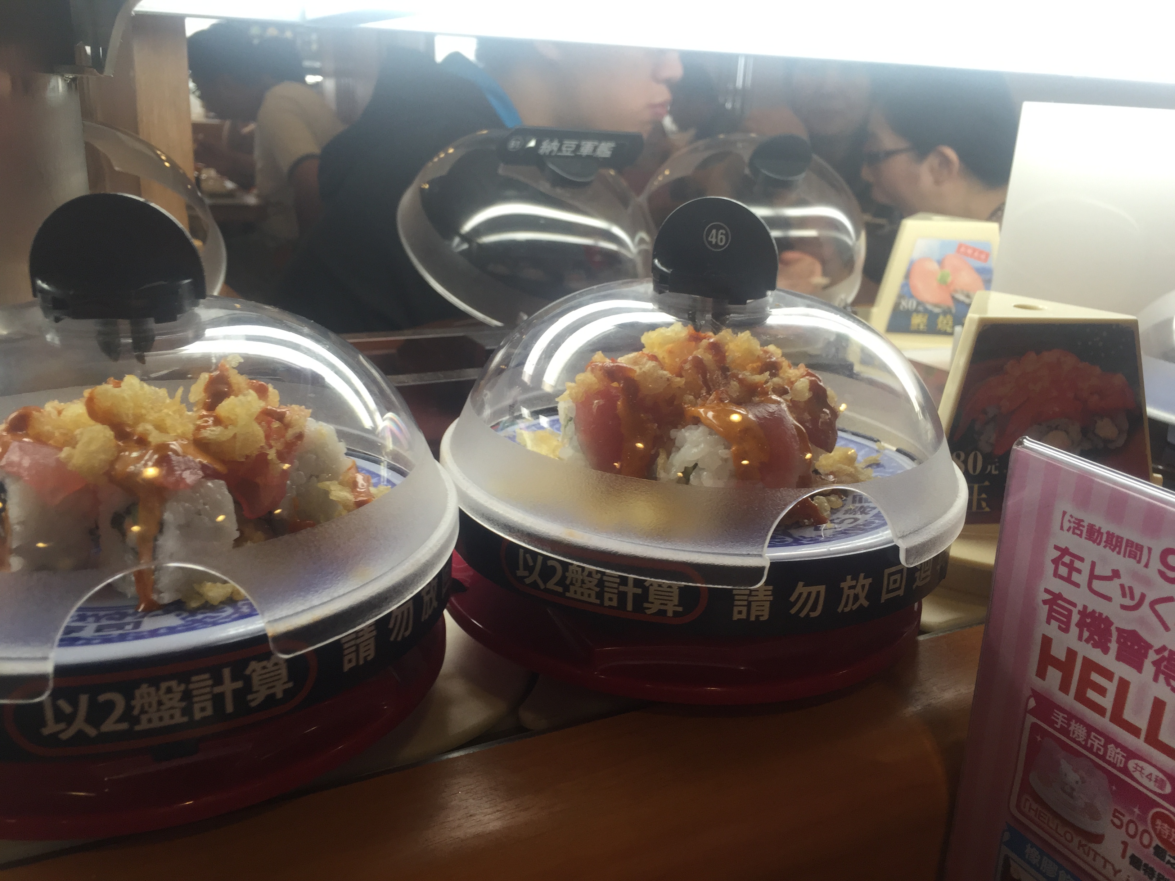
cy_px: 440
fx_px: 984
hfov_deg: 61.7
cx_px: 588
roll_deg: -3.3
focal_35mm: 29
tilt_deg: -19.1
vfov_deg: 48.2
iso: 50
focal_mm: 4.15
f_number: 2.2
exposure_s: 1/120
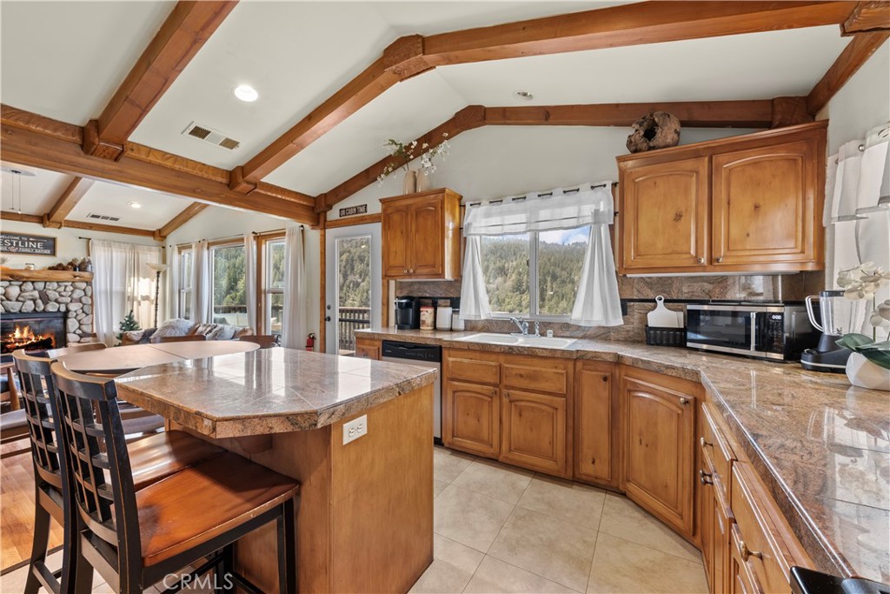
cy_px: 297
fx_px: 321
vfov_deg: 85.4
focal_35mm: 13
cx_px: 445
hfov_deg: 108.3
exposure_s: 1/1.67
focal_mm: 13
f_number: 9
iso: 250
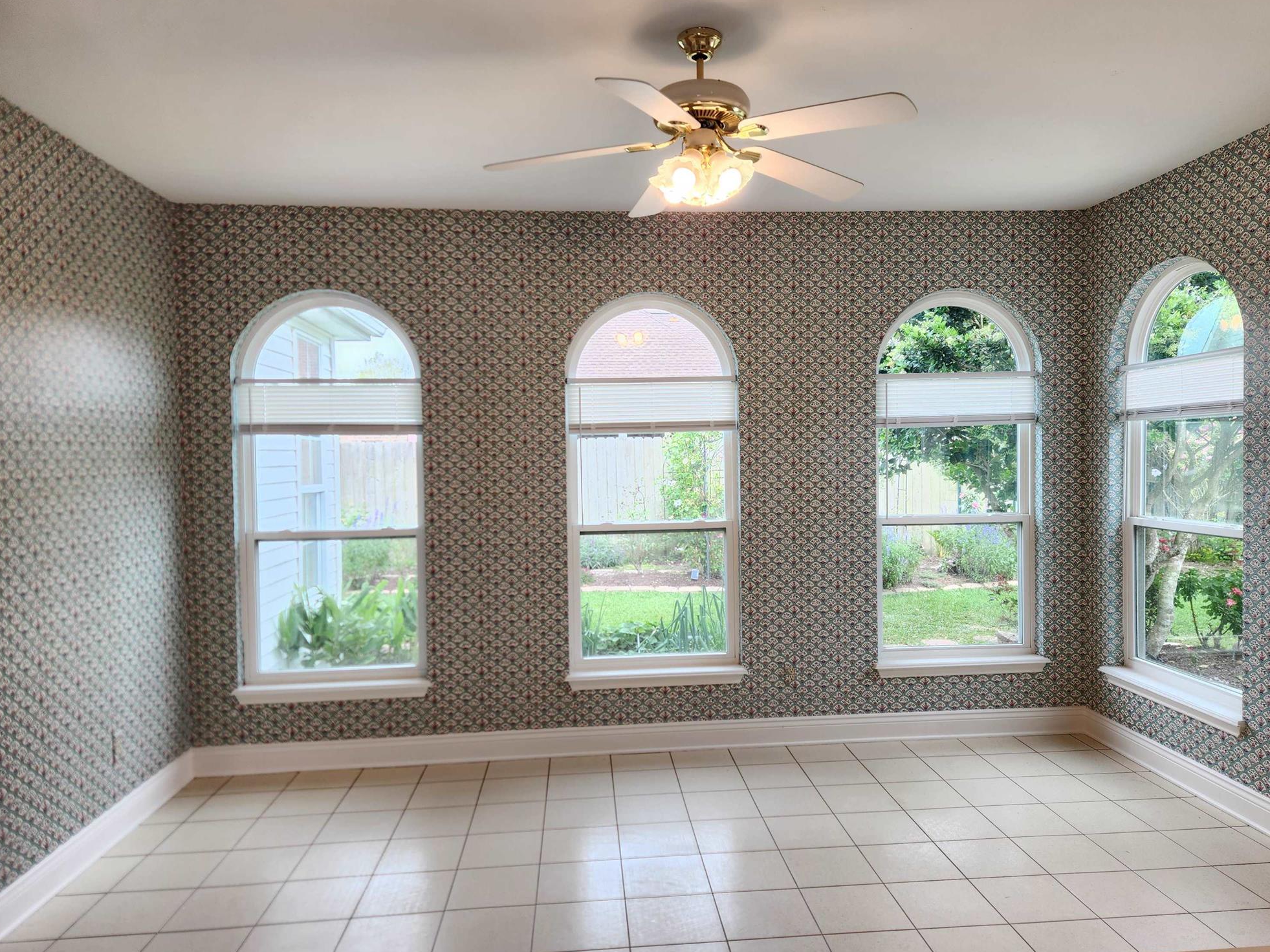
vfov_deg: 56.8
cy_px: 478
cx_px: 660
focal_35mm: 24
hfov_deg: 71.6
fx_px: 880
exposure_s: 1/120
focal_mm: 5.4
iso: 50
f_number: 1.8
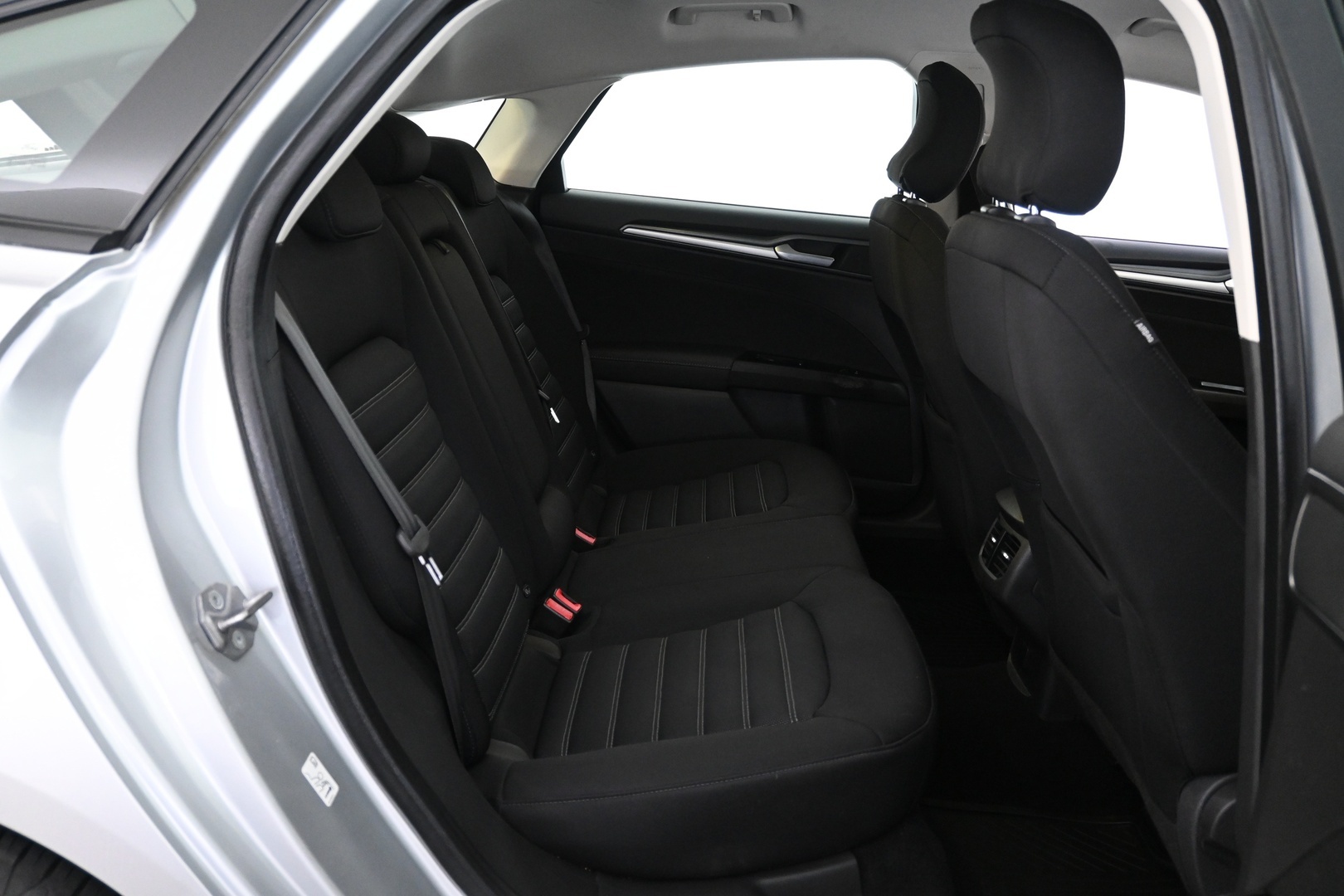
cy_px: 448
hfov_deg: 61.9
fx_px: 1120
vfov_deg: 43.6
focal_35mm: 30
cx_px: 672
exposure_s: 1/30
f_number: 3.8
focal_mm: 20
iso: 2500
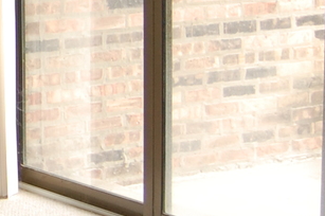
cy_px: -3
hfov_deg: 13.0
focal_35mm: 143
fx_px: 1290
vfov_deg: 9.5
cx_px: -260
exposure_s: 1/80
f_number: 3.5
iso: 400
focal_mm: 18
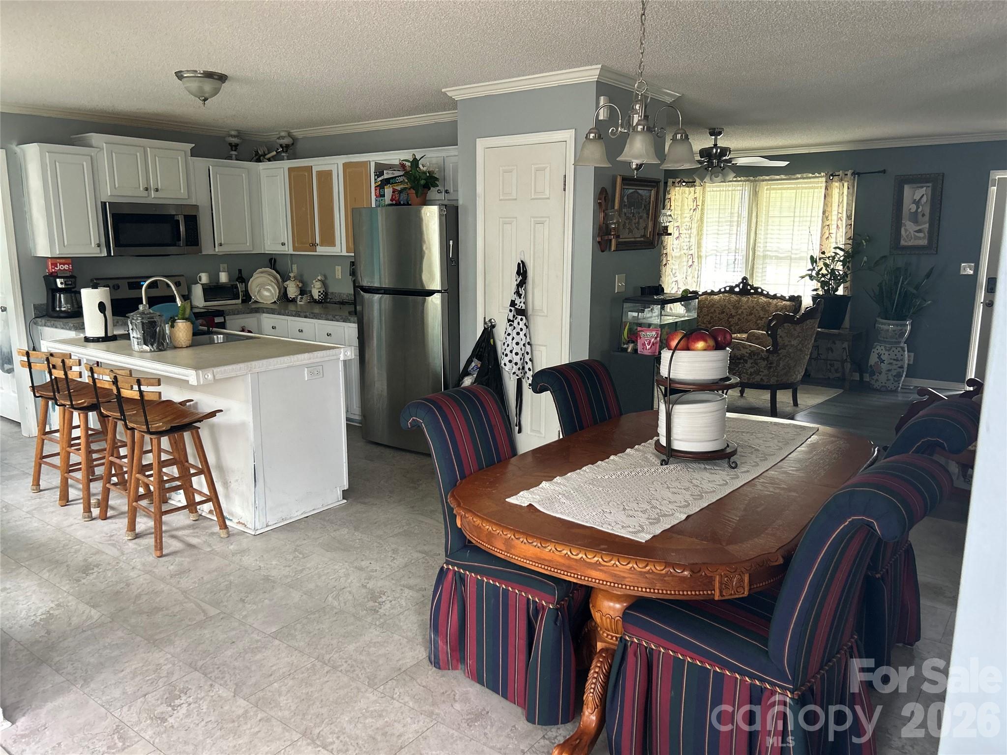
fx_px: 756
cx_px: 504
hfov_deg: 67.3
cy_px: 378
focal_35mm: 26
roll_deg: +0.1
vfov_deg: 53.1
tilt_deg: -11.0
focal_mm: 5.7
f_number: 1.5
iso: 200
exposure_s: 1/60
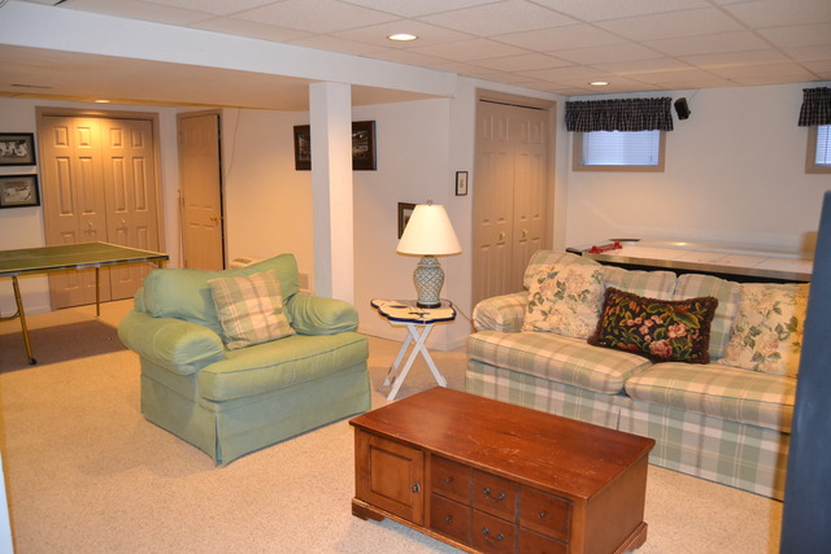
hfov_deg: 67.4
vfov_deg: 48.0
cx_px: 416
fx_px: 623
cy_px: 277
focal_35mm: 27
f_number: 3.5
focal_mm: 18
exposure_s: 1/60
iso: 2800
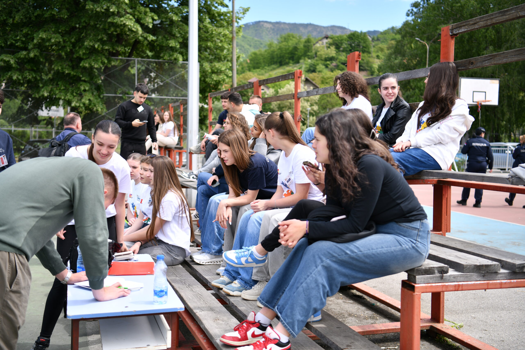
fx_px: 642
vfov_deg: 30.5
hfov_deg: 44.5
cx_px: 262
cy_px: 175
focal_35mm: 44
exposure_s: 1/1000
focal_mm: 44
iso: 125
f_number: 2.8
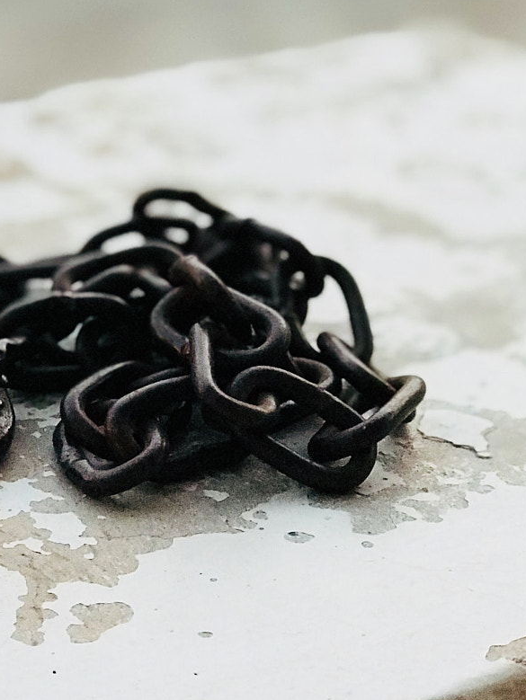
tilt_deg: -22.4
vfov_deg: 16.8
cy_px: 263
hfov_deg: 12.6
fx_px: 2369
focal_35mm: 117
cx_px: 120
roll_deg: -3.2
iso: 800
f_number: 2.8
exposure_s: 1/50
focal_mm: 6.6
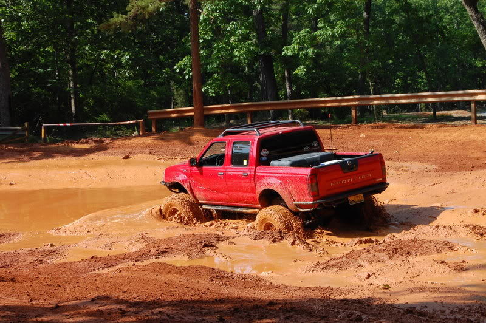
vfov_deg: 16.5
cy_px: 162
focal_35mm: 82
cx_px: 243
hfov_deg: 24.6
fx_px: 1113
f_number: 16
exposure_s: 1/125
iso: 400
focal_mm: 55
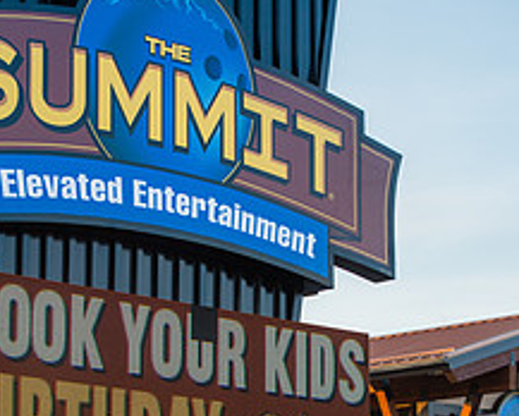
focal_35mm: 136
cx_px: 232
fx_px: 2091
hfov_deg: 14.1
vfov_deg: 11.2
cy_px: 449
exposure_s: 1/320
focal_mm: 70
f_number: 5
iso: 800
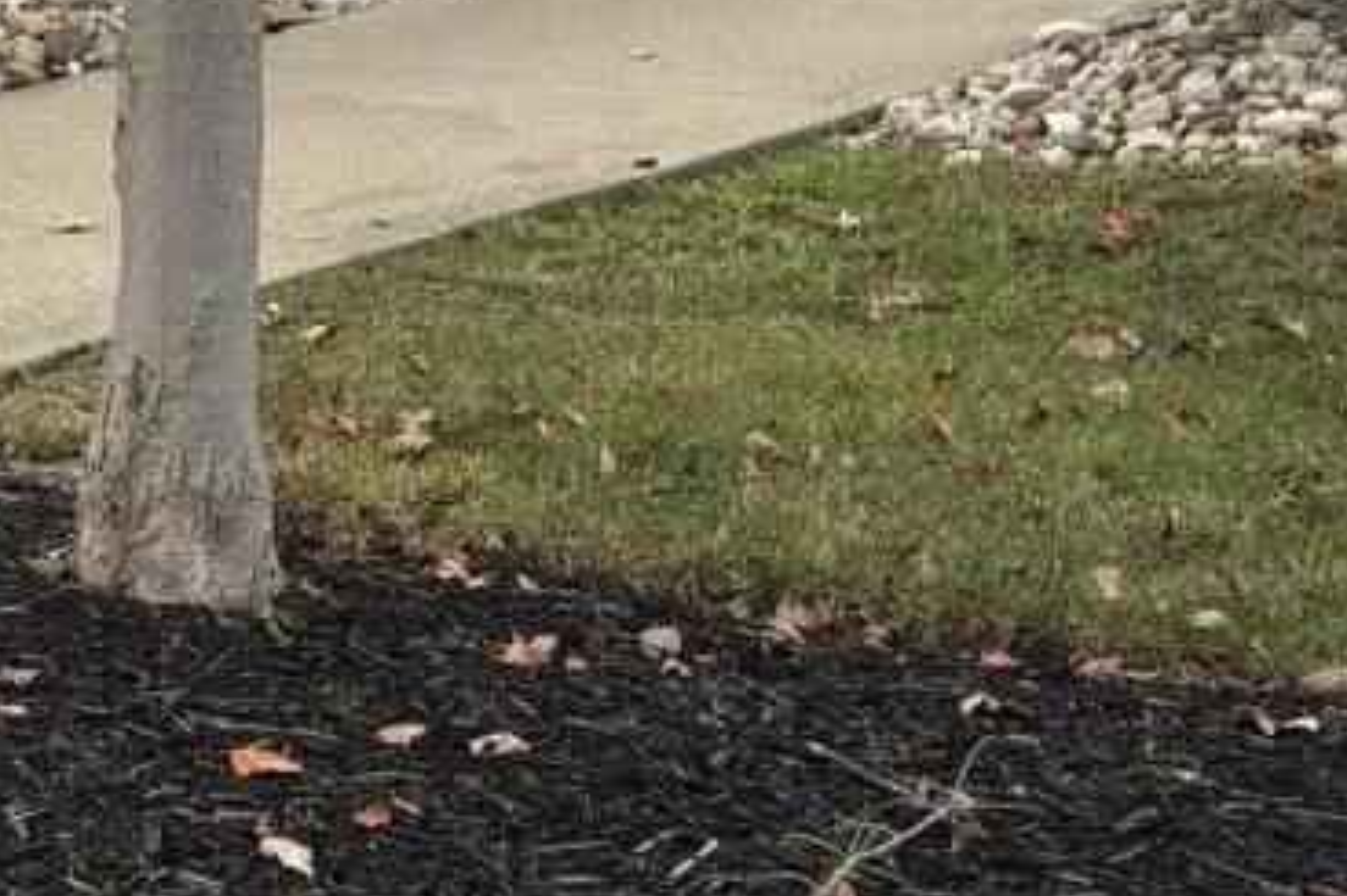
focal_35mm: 147
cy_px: -208
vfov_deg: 9.2
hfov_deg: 13.6
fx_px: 5498
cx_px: -190
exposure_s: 1/1484
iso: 64
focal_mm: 5.96
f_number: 1.6
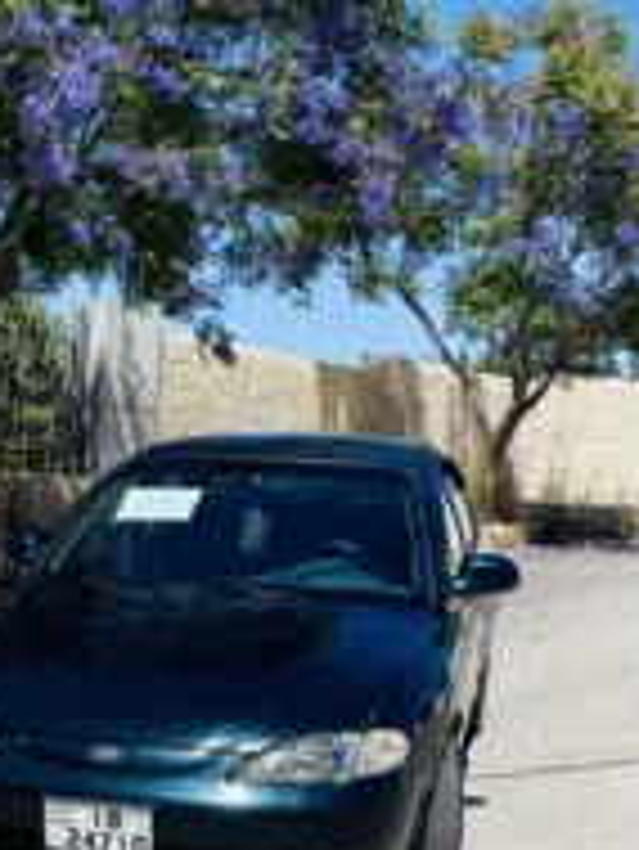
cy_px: 792
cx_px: 144
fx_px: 1352
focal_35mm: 55
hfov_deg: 26.2
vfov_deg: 32.8
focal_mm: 4.25
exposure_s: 1/3846
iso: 32
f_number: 1.8
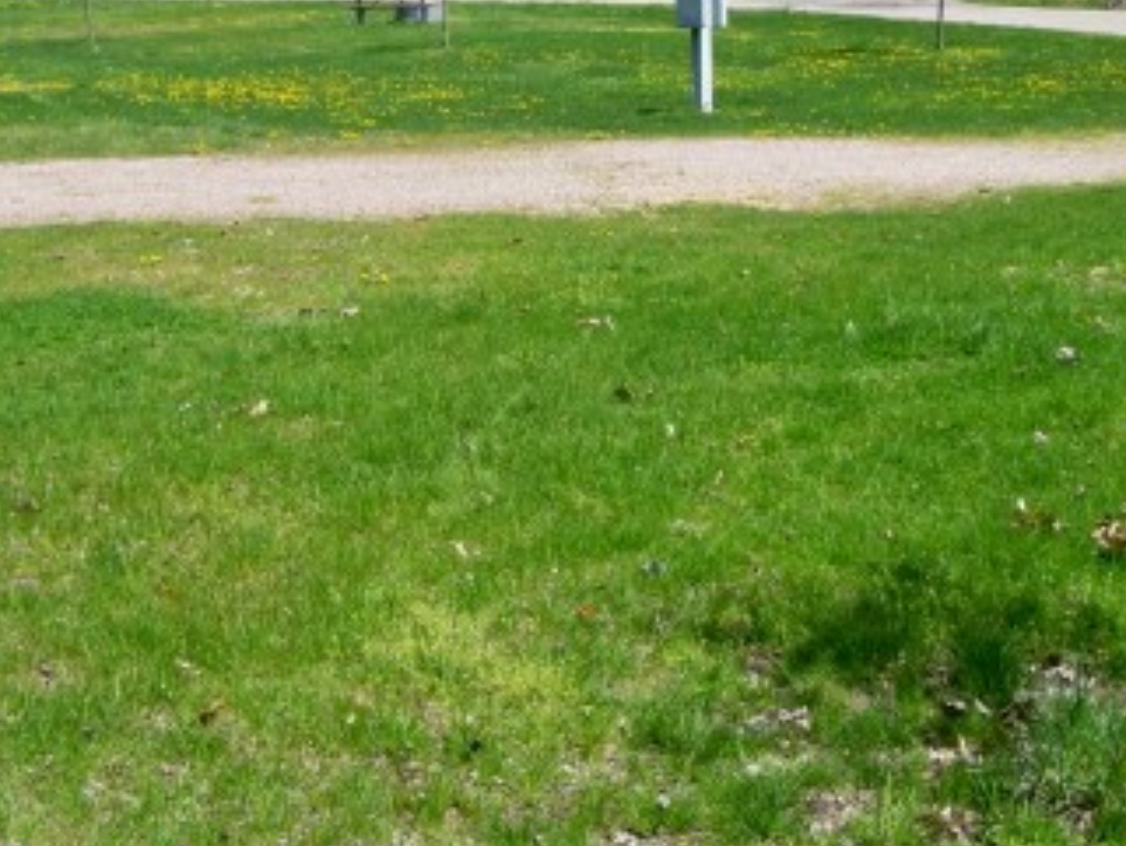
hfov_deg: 34.3
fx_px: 1822
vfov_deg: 25.8
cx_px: 503
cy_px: 205
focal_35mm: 56
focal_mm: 6.2
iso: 100
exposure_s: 1/800
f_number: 3.5
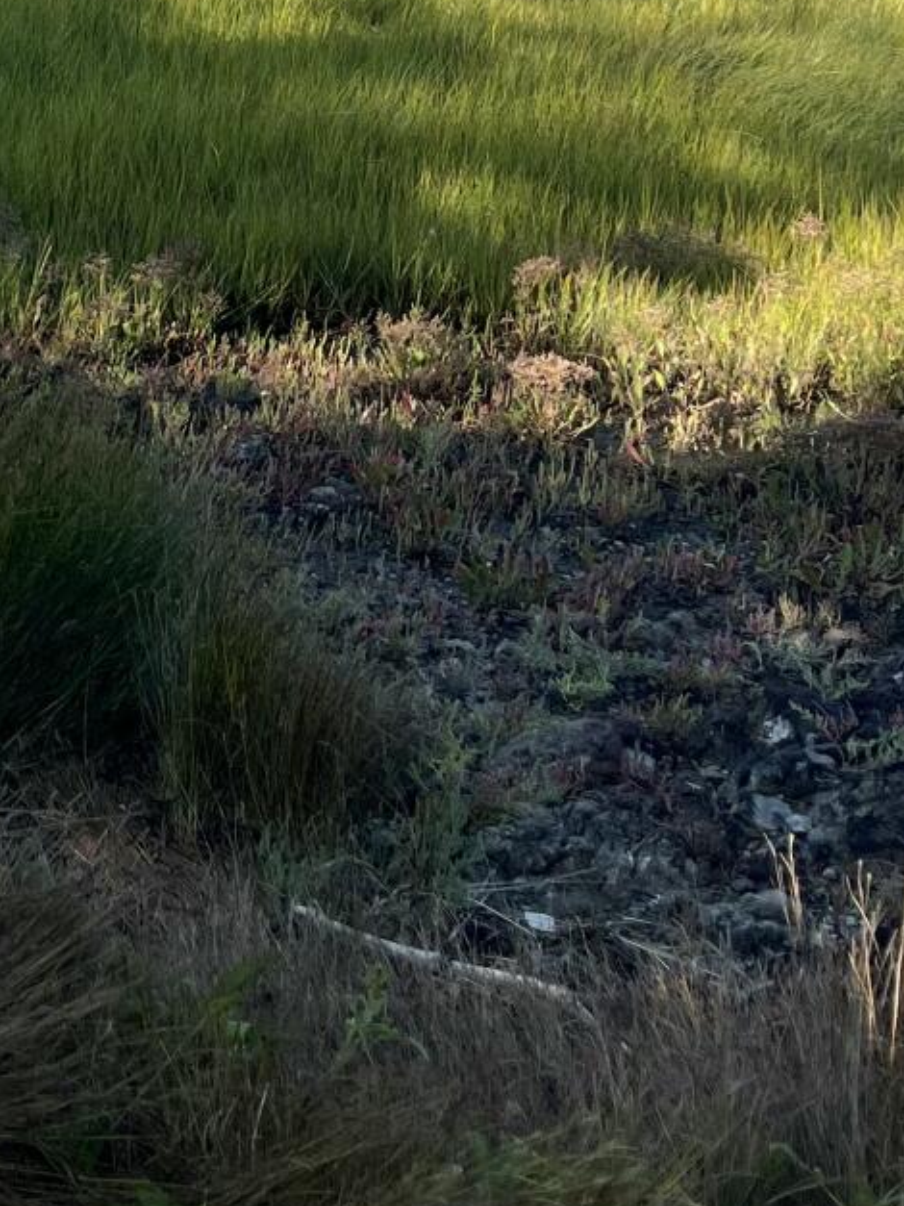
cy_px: -290
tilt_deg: -10.4
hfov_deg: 16.0
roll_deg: +0.6
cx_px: -515
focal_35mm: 83
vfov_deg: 21.6
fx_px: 2891
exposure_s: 1/2137
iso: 50
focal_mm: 5.1
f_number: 1.6
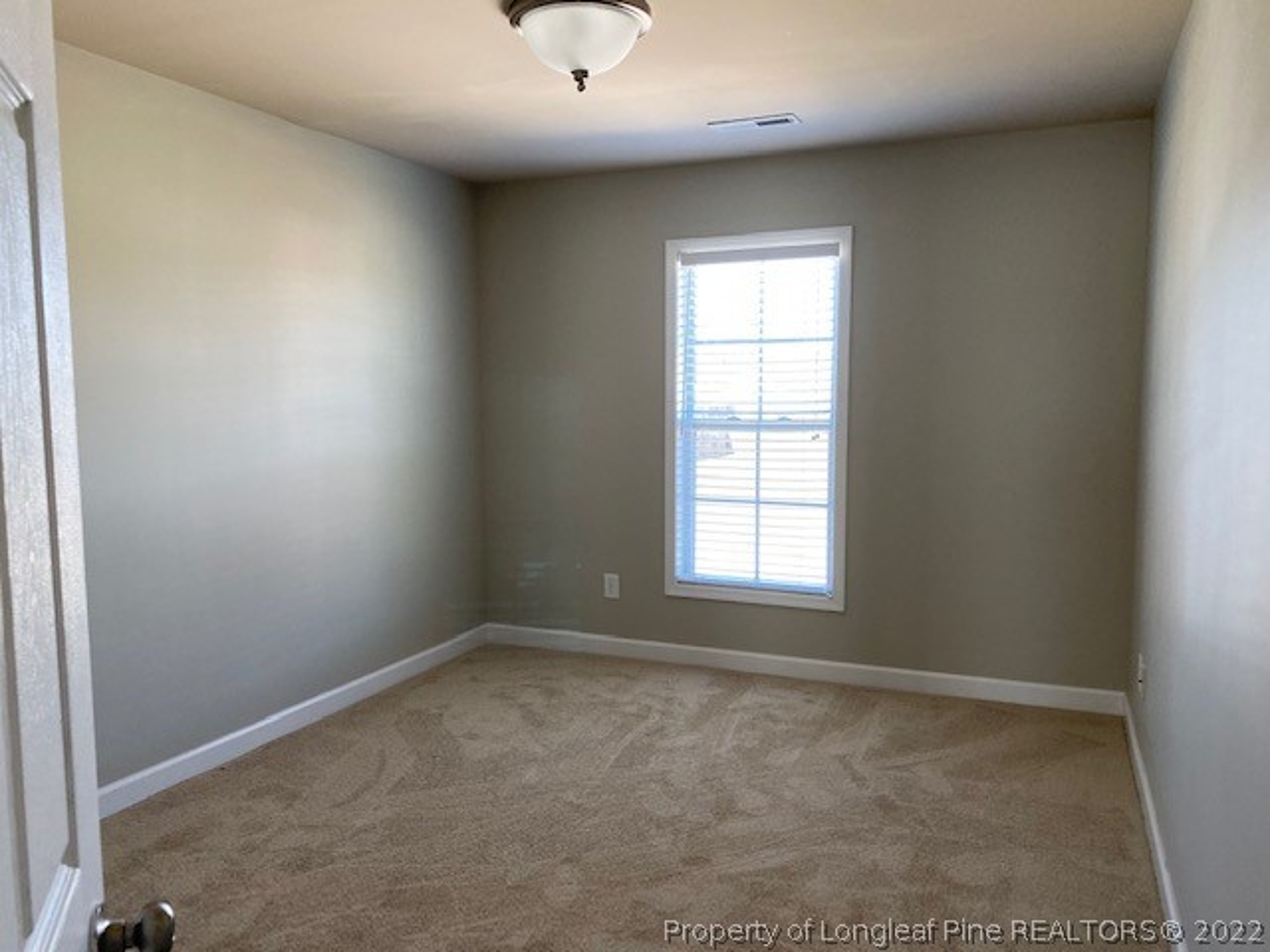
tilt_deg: -5.2
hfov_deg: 67.3
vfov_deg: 53.1
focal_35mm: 26
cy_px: 476
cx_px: 635
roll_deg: +0.7
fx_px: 954
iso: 125
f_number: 1.8
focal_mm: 4.25
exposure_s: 1/78
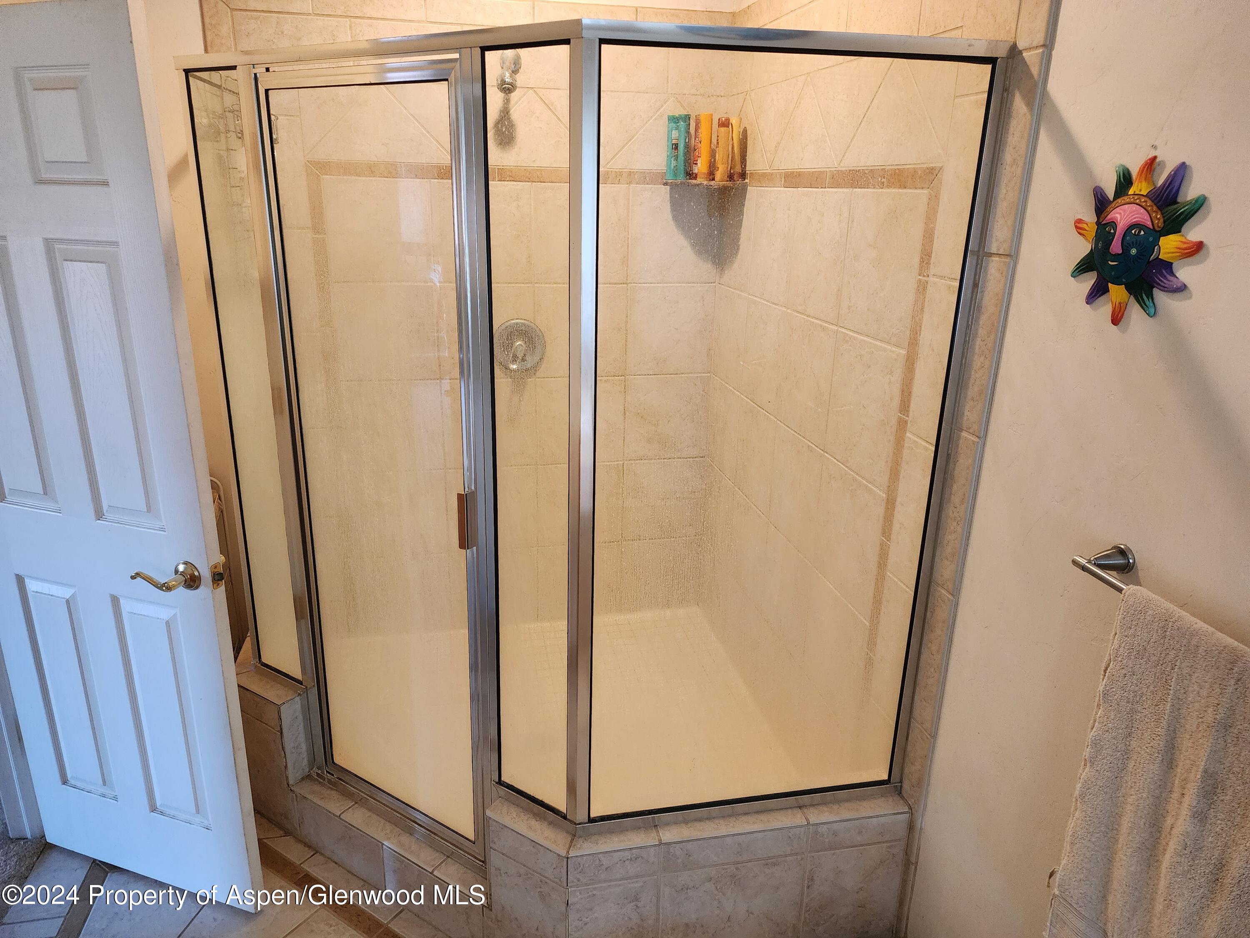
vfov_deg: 58.9
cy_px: 469
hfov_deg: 73.9
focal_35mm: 23
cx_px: 625
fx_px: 831
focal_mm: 6.4
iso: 800
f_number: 1.8
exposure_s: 1/120
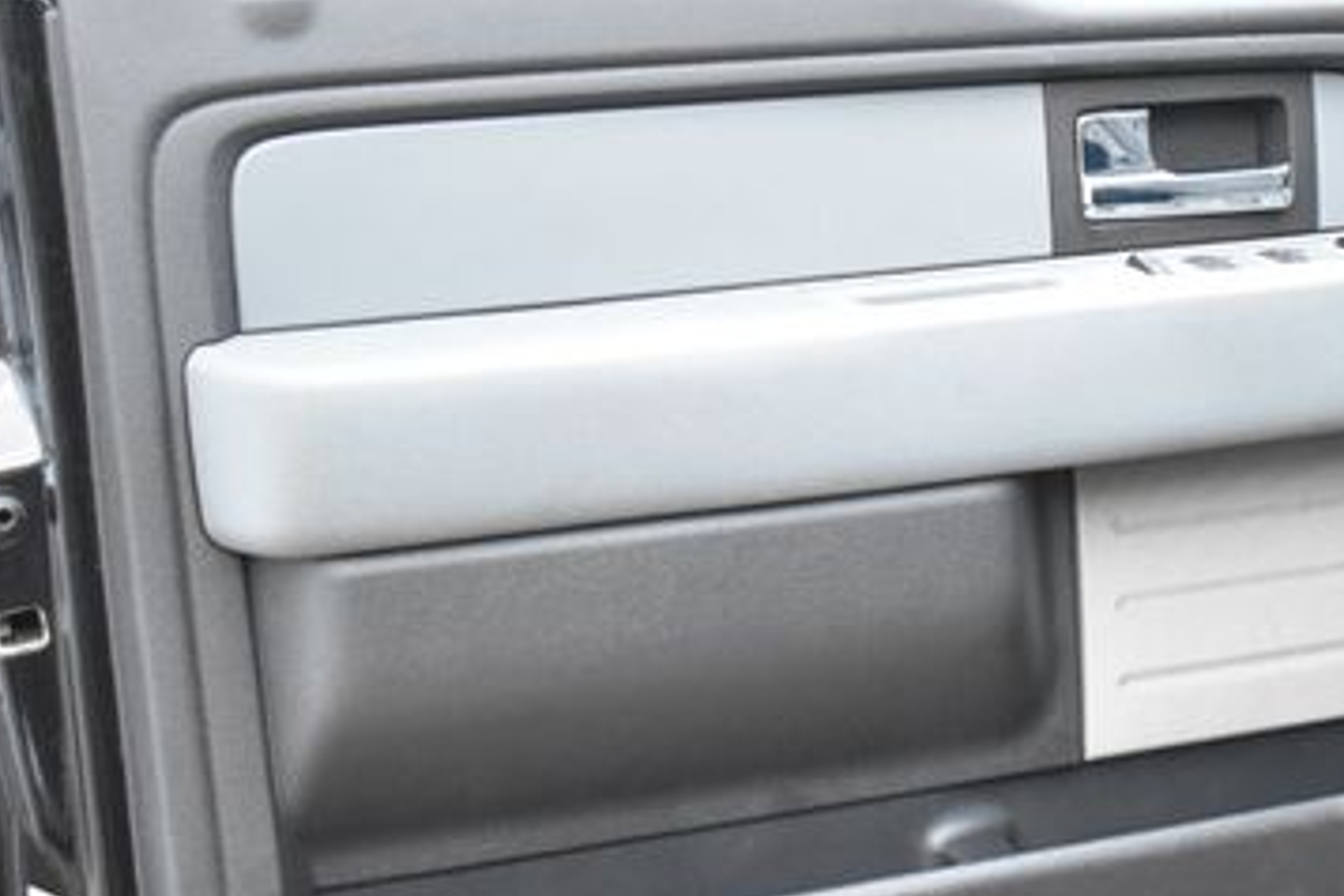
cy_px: 403
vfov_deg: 17.5
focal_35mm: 78
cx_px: 1144
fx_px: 2908
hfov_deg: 25.4
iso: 3200
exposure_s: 1/60
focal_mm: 29
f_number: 4.2
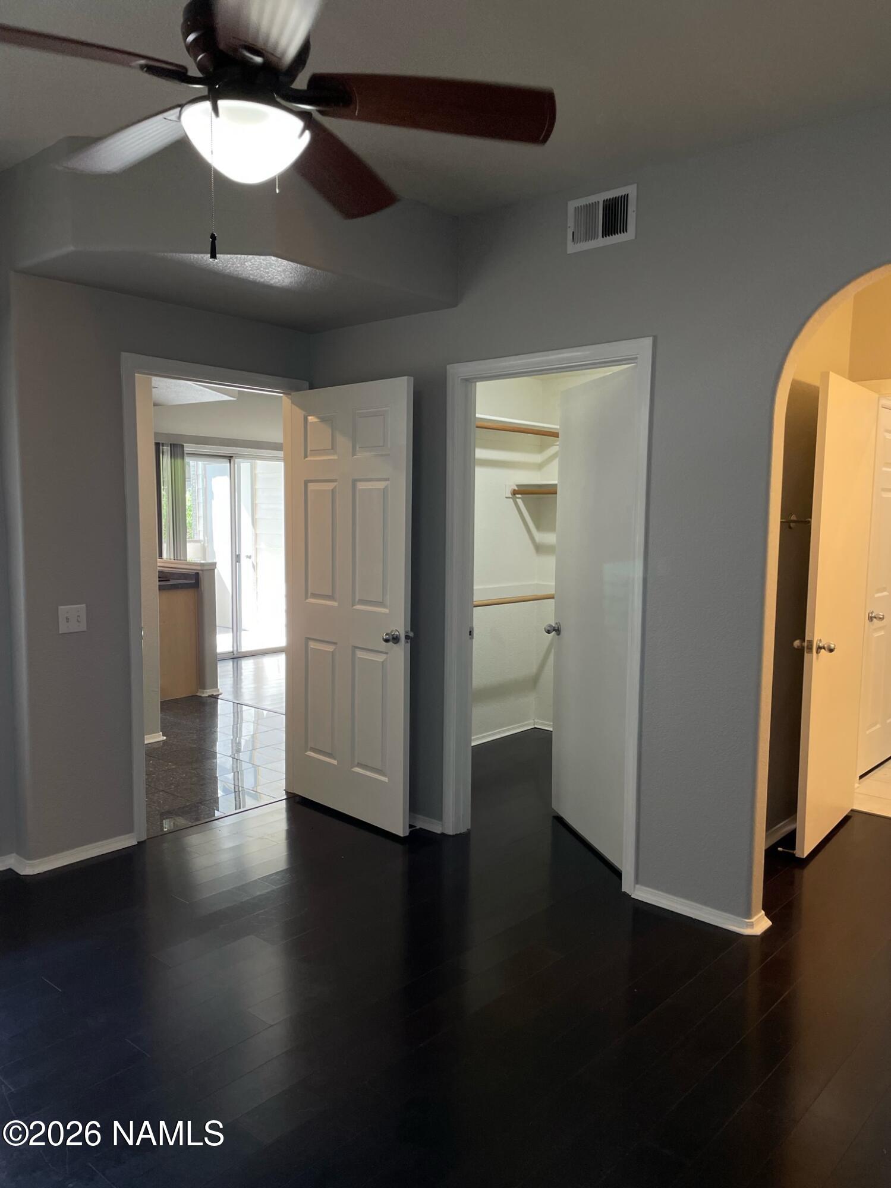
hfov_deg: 53.0
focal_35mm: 26
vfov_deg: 67.3
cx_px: 446
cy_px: 594
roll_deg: -0.2
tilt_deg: -5.2
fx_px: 893
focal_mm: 4.2
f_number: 1.6
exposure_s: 1/120
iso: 100
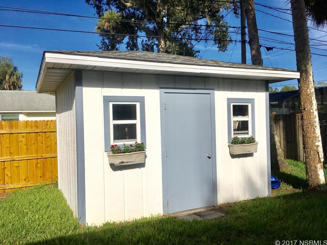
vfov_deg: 48.2
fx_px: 274
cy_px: 122
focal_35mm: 29
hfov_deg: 61.7
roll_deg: +1.9
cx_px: 164
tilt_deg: -0.3
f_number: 2.2
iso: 25
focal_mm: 4.15
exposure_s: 1/4274
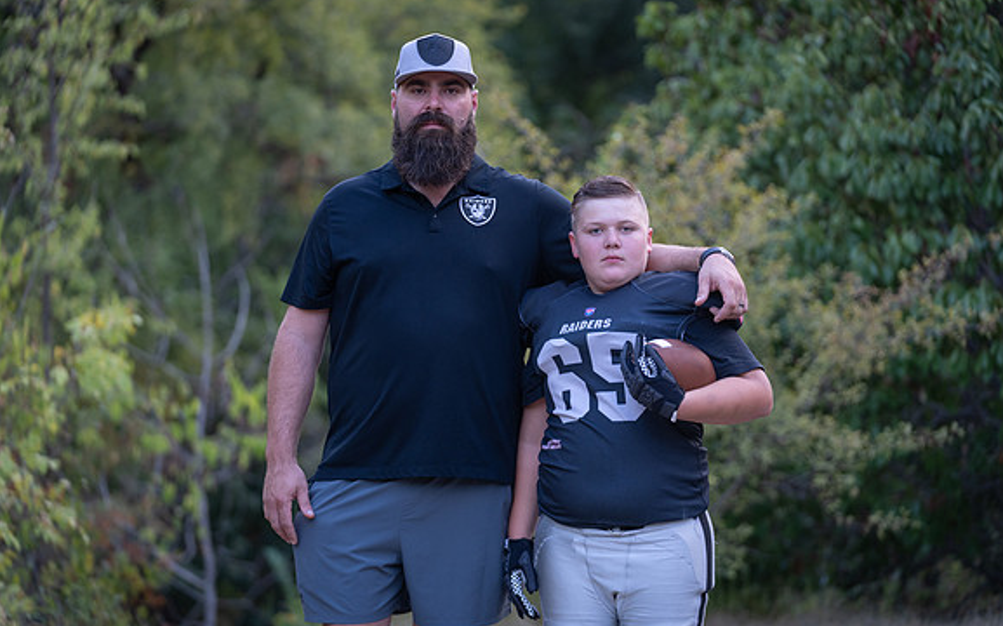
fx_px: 3306
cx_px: 502
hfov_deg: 17.3
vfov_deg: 10.8
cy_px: 324
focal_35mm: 121
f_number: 2.8
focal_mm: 118
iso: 640
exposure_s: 1/320
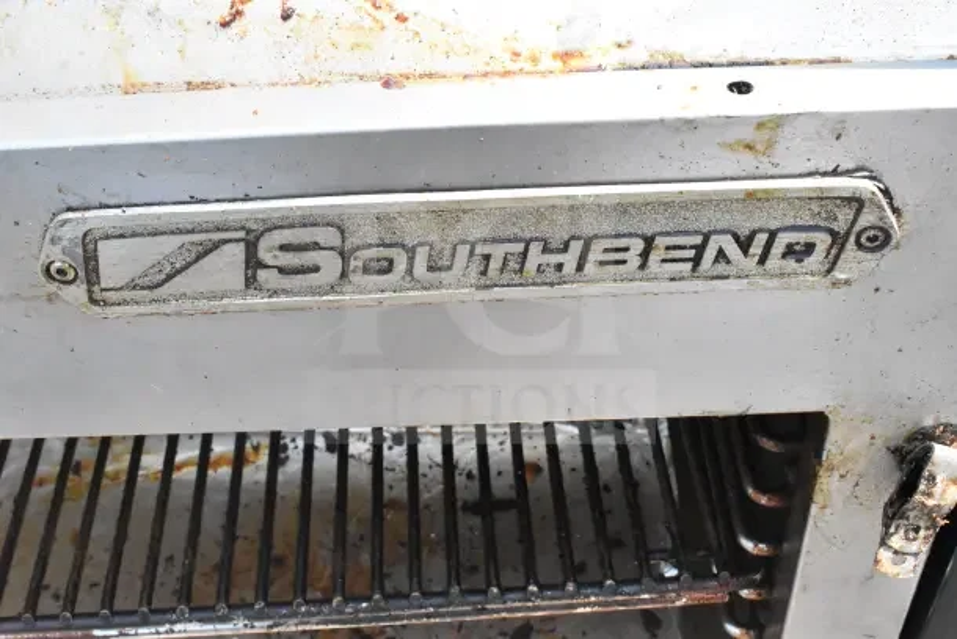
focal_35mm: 44
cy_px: 320
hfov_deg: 45.0
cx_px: 478
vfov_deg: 30.9
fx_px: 1157
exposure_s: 1/1000
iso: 6400
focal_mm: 29
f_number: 16
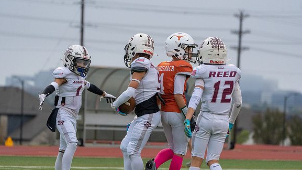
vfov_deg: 5.1
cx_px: 151
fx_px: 1889
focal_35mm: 236
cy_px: 100
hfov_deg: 9.1
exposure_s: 1/1000
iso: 3200
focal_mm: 224
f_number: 5.6
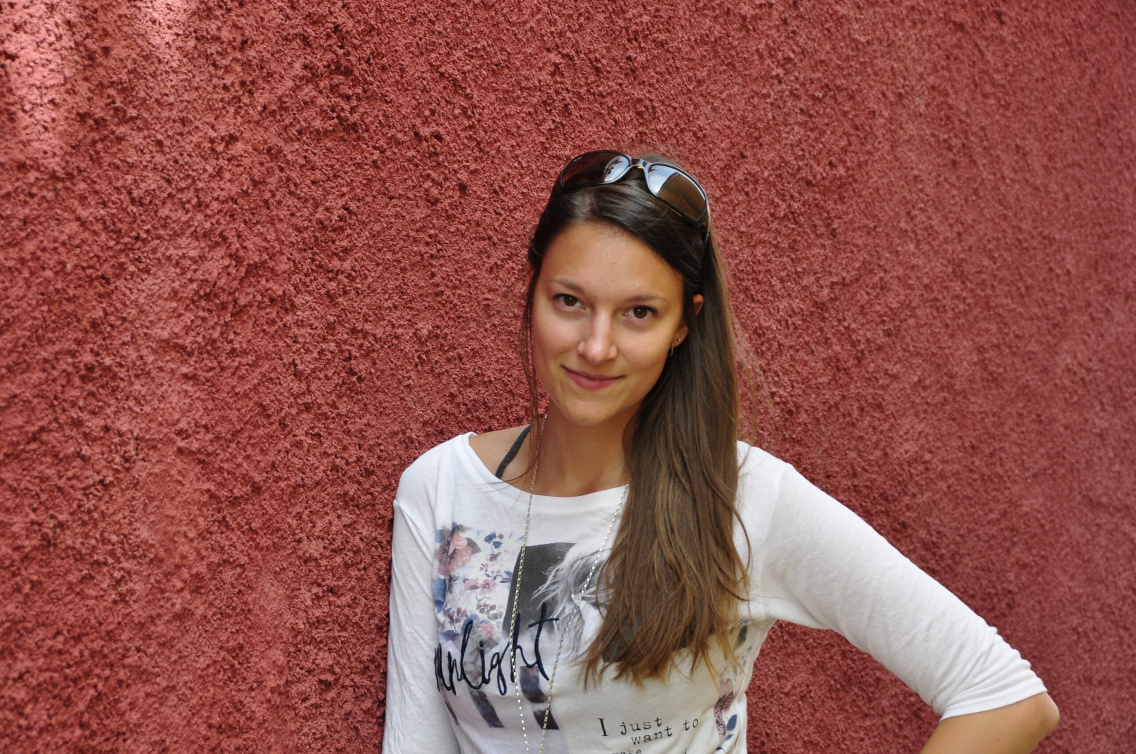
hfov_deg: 19.5
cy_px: 377
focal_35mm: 105
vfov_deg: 13.0
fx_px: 3309
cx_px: 568
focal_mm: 70
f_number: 9
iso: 200
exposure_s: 1/125
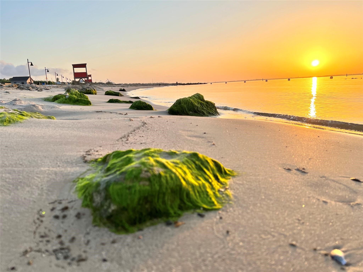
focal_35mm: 26
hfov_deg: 67.3
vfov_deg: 53.1
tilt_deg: -11.3
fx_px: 273
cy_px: 136
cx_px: 182
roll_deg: +3.2
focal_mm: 5.7
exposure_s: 1/1621
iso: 50
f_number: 1.5
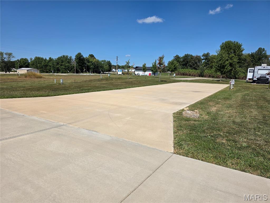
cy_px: 102
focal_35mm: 23
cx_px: 135
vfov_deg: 58.9
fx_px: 179
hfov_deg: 73.9
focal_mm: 6.3
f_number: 1.7
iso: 50
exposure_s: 1/7944
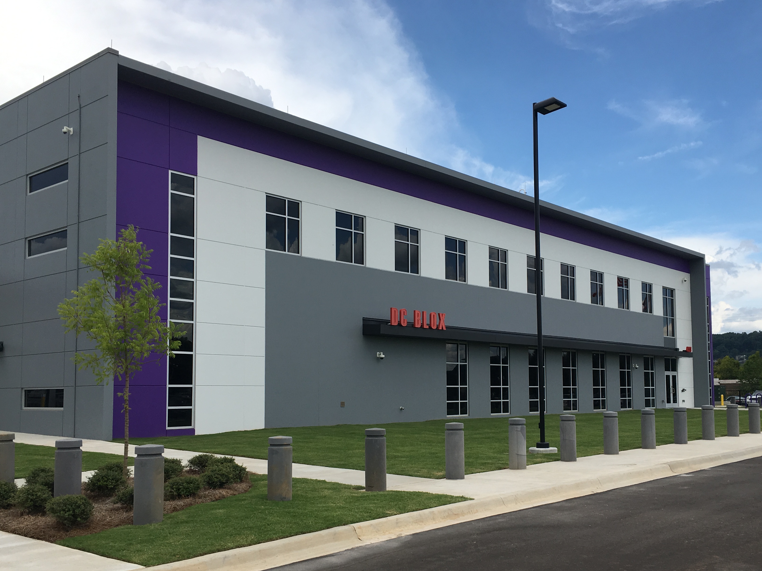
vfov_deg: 39.5
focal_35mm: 36
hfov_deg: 51.3
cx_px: 415
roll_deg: +1.1
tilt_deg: +5.9
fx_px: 792
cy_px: 340
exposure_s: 1/1083
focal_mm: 4.15
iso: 25
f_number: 2.2
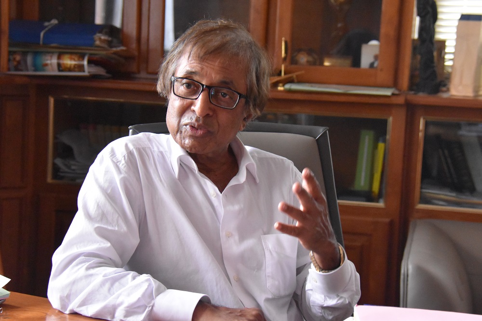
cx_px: 241
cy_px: 160
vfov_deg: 15.2
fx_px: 1205
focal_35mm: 90
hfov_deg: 22.6
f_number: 5.3
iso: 7200
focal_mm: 60
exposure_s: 1/125
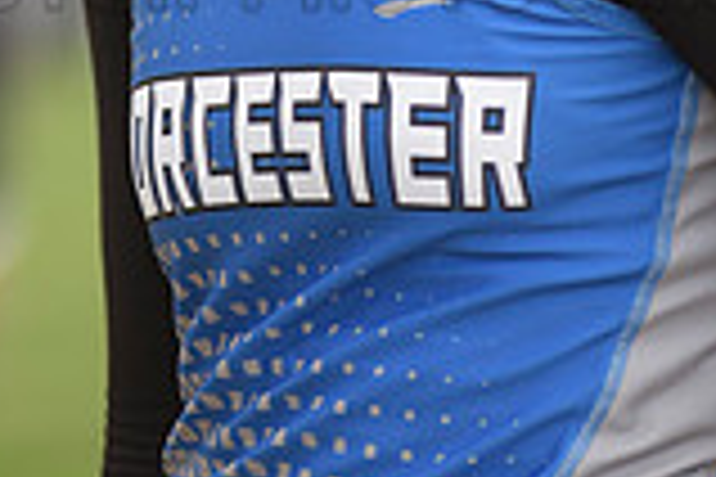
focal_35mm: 731
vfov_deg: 1.9
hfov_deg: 2.8
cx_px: 236
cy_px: -216
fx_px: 14538
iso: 400
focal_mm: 200
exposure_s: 1/1000
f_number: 3.2
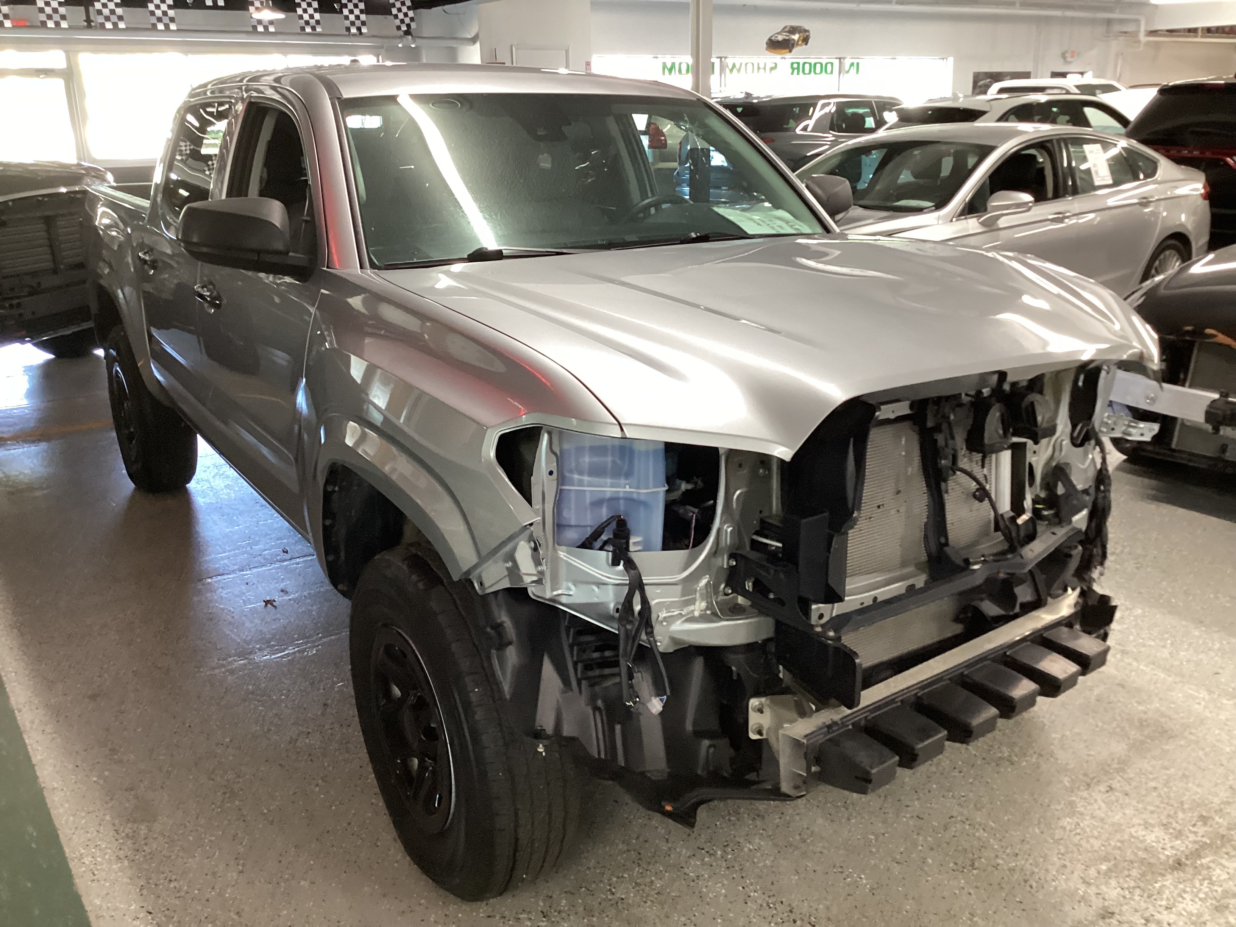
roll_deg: +1.1
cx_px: 618
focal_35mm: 31
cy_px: 464
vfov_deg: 45.4
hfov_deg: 58.4
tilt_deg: -18.1
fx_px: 1107
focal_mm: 3.3
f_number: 2.4
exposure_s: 1/50
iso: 200
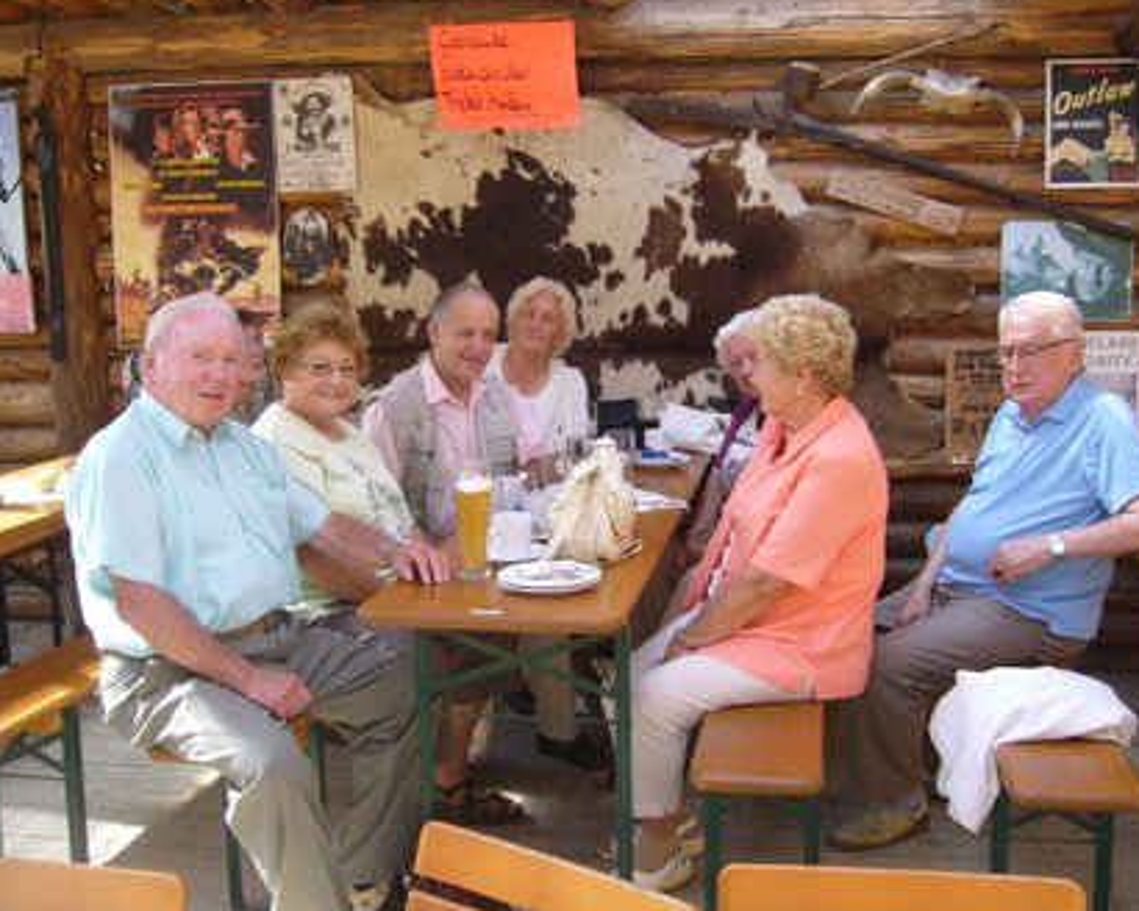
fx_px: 1348
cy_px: 436
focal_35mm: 40
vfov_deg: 37.3
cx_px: 597
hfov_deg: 45.8
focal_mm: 5.8
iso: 100
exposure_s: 1/125
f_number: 2.8
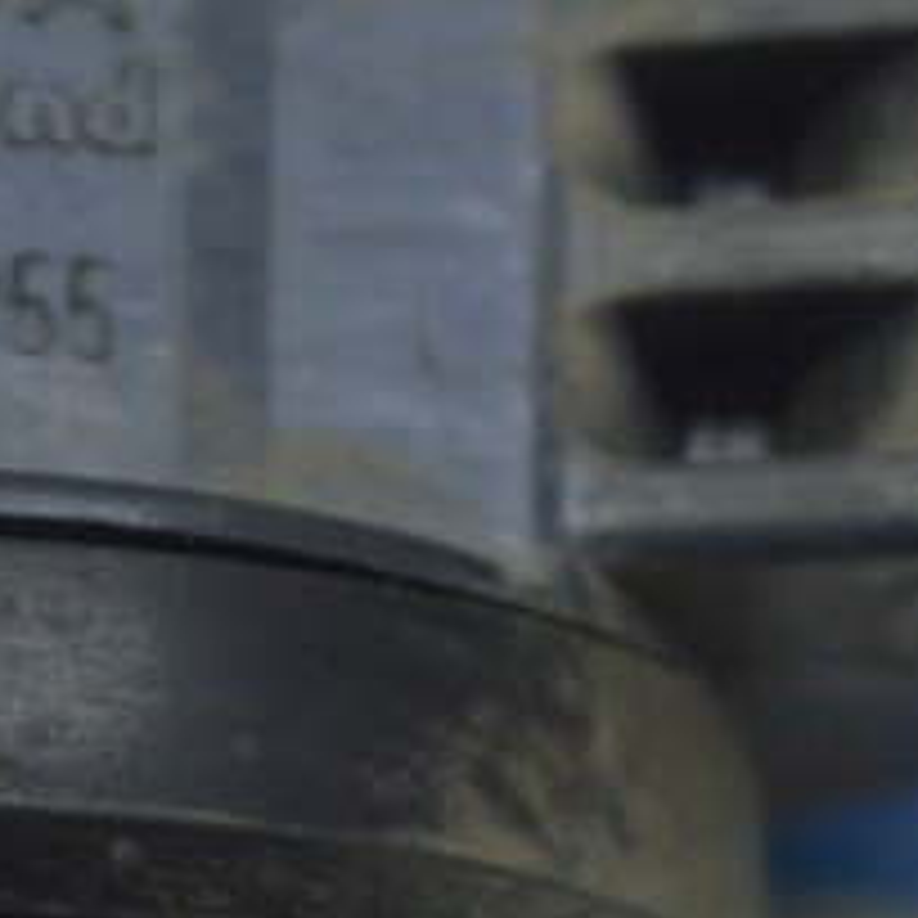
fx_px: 9211
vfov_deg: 5.7
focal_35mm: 307
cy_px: 196
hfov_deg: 5.7
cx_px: -454
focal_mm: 48
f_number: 5.6
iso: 400
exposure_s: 1/40
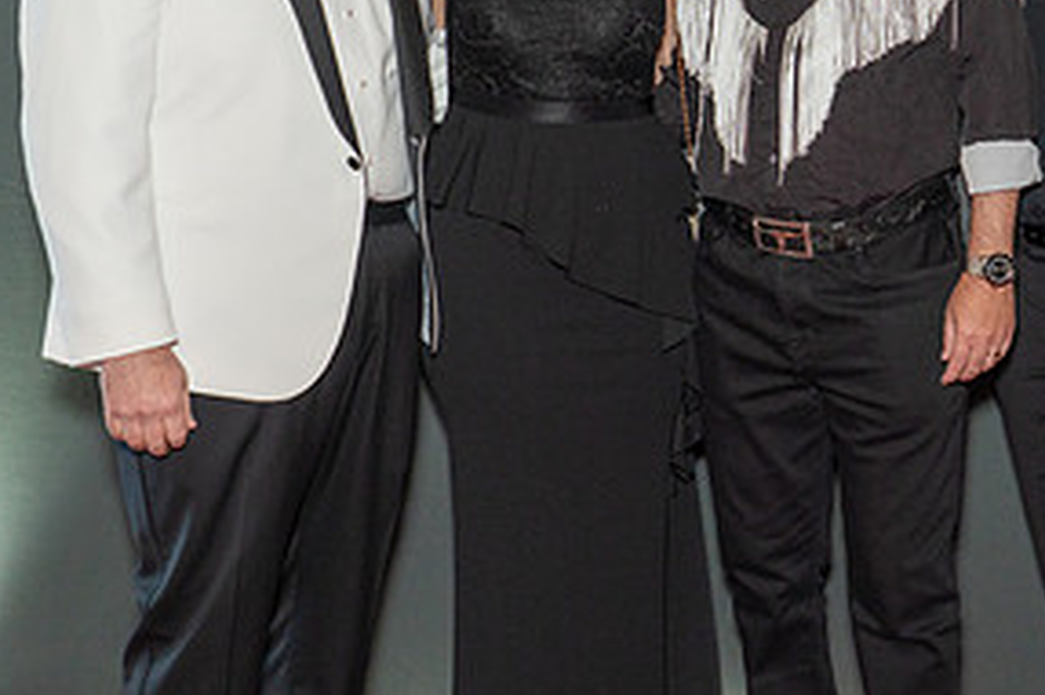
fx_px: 2408
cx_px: 834
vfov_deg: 16.3
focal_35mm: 83
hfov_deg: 24.1
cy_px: 100
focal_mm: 41
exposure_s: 1/125
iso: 1250
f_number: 6.3
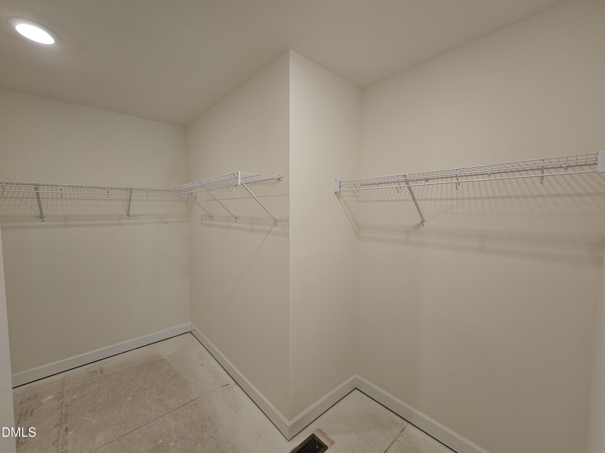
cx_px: 302
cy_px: 226
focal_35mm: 13
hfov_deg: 106.2
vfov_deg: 89.9
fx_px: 227
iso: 80
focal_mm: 2.2
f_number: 2.2
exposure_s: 1/60
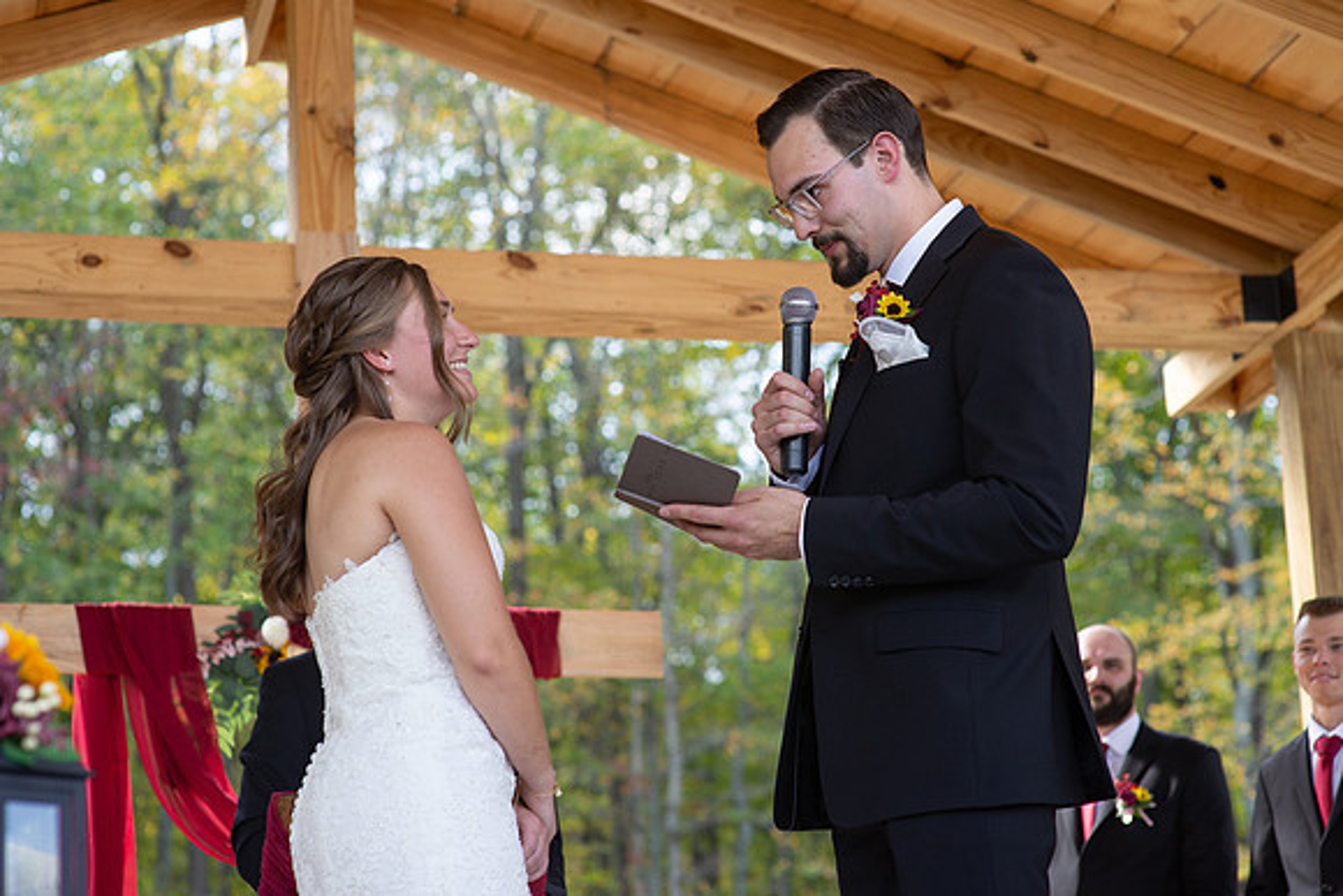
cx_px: 699
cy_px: 438
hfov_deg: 22.7
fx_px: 3345
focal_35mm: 90
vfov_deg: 15.3
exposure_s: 1/320
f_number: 4
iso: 400
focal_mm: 85
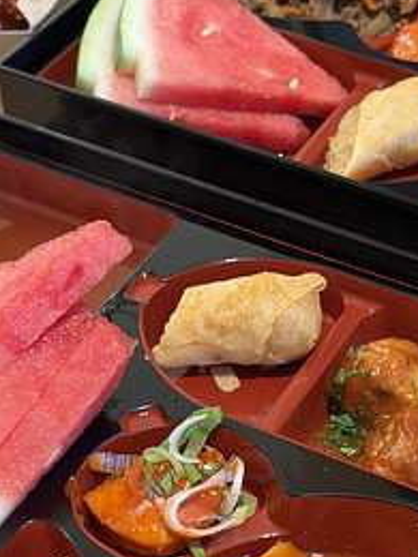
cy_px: 343
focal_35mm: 96
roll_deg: +0.0
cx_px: 281
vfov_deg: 20.4
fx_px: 1546
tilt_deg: -43.1
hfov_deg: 15.4
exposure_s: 1/50
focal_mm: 5.96
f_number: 1.6
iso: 80
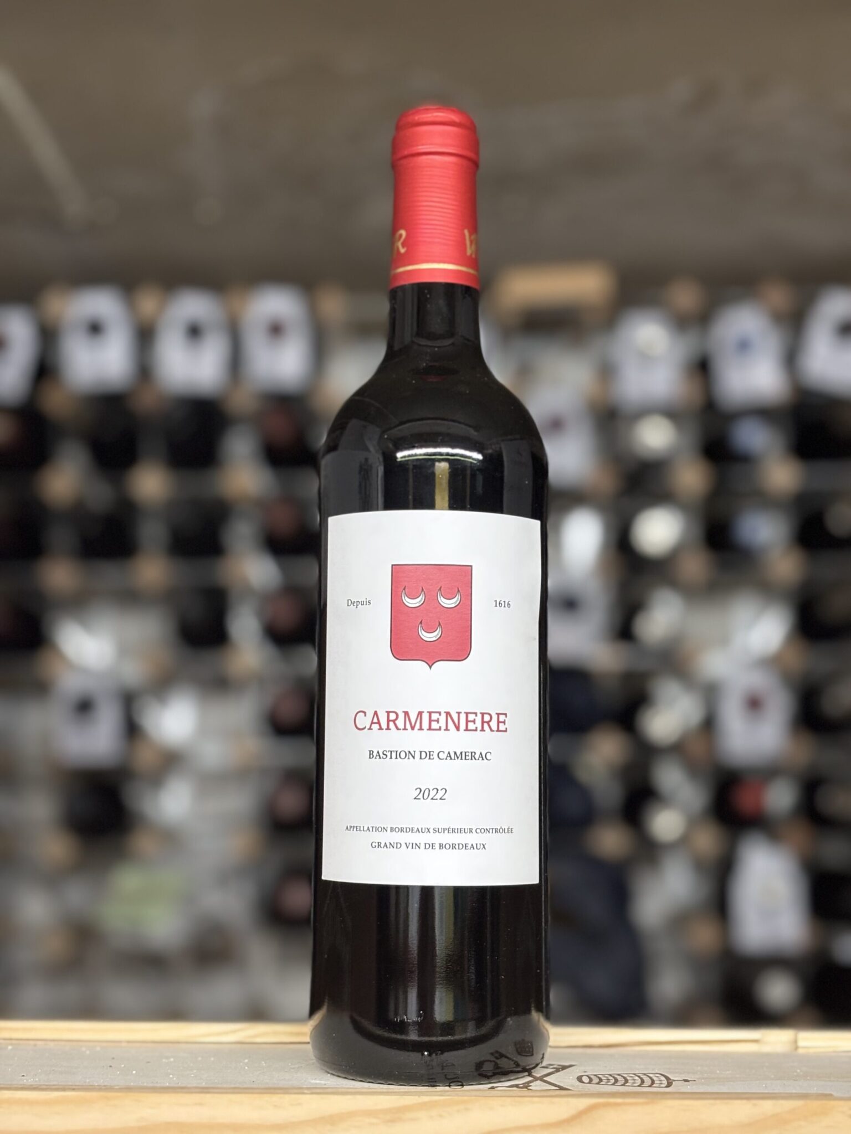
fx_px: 1704
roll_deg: +1.2
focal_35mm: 52
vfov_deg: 36.8
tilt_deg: +8.2
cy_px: 567
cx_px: 426
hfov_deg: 28.0
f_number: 1.6
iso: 160
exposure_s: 1/50
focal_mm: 5.96
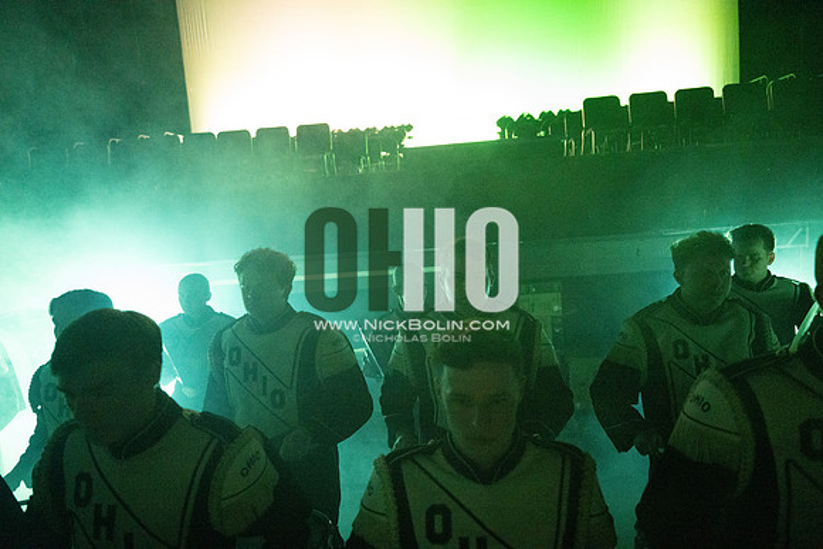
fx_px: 549
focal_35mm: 24
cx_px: 412
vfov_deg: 53.2
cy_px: 274
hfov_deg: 73.7
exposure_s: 1/500
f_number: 2.8
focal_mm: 24
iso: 25600
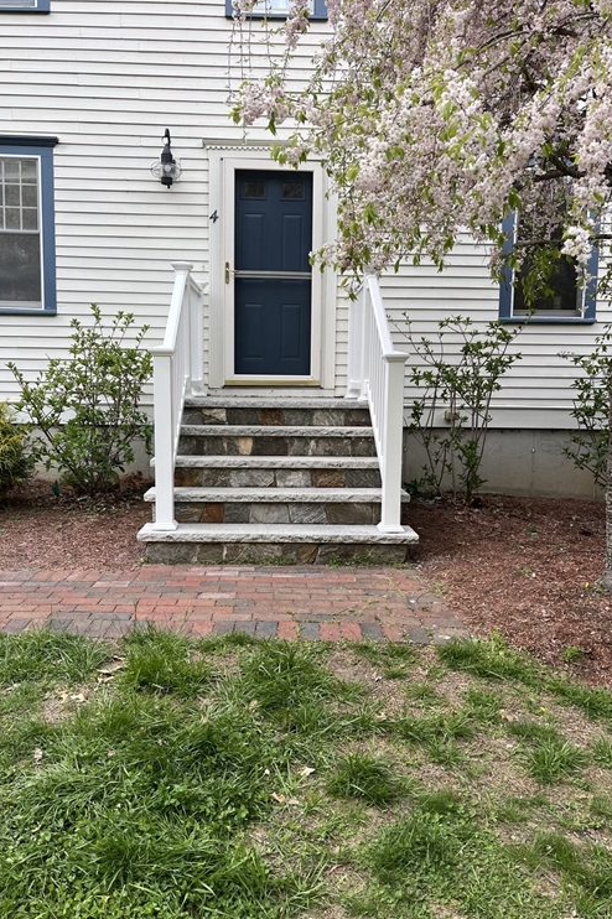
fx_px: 715
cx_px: 285
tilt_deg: -5.3
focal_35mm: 28
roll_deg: +0.3
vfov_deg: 65.5
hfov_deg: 46.3
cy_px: 463
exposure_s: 1/271
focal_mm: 5.1
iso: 40
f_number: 1.6
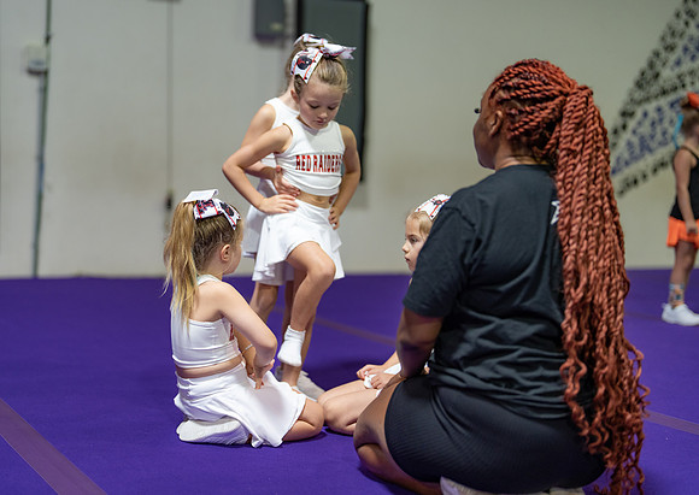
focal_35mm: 56
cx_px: 303
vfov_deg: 25.4
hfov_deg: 35.2
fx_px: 1101
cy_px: 231
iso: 640
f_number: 1.2
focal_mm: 50
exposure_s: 1/320
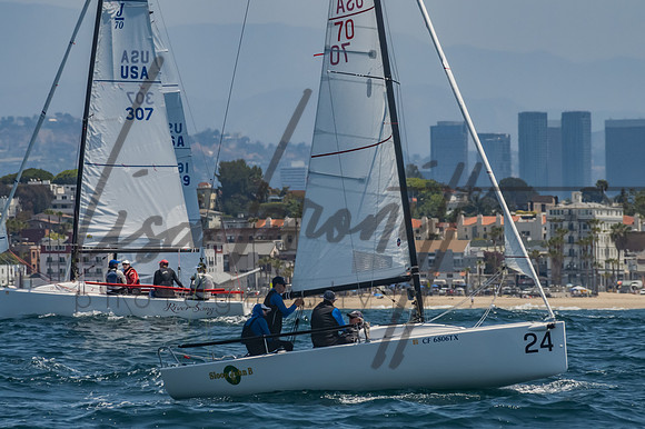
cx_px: 328
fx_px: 8319
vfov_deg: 3.0
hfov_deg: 4.4
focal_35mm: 465
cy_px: 214
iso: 640
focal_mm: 300
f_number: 14
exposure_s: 1/1000
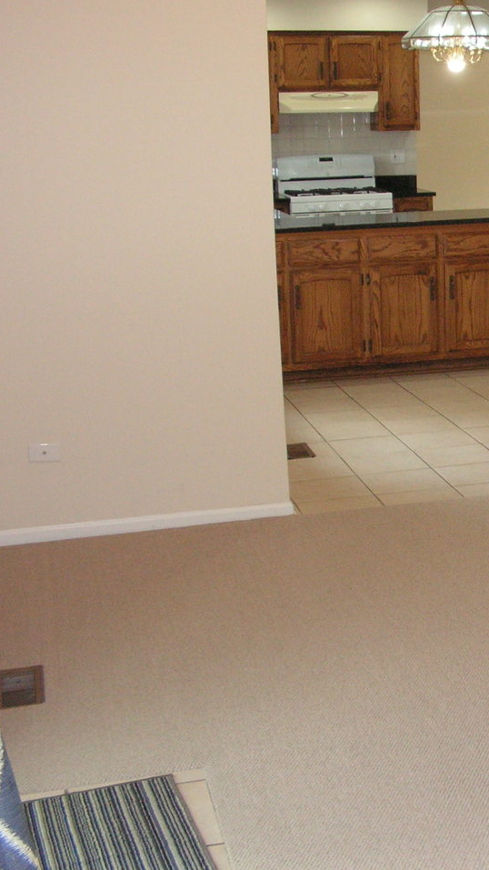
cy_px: 401
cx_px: 648
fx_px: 1361
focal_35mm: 59
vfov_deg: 35.4
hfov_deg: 18.8
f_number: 3.2
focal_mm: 6
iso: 160
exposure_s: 1/40
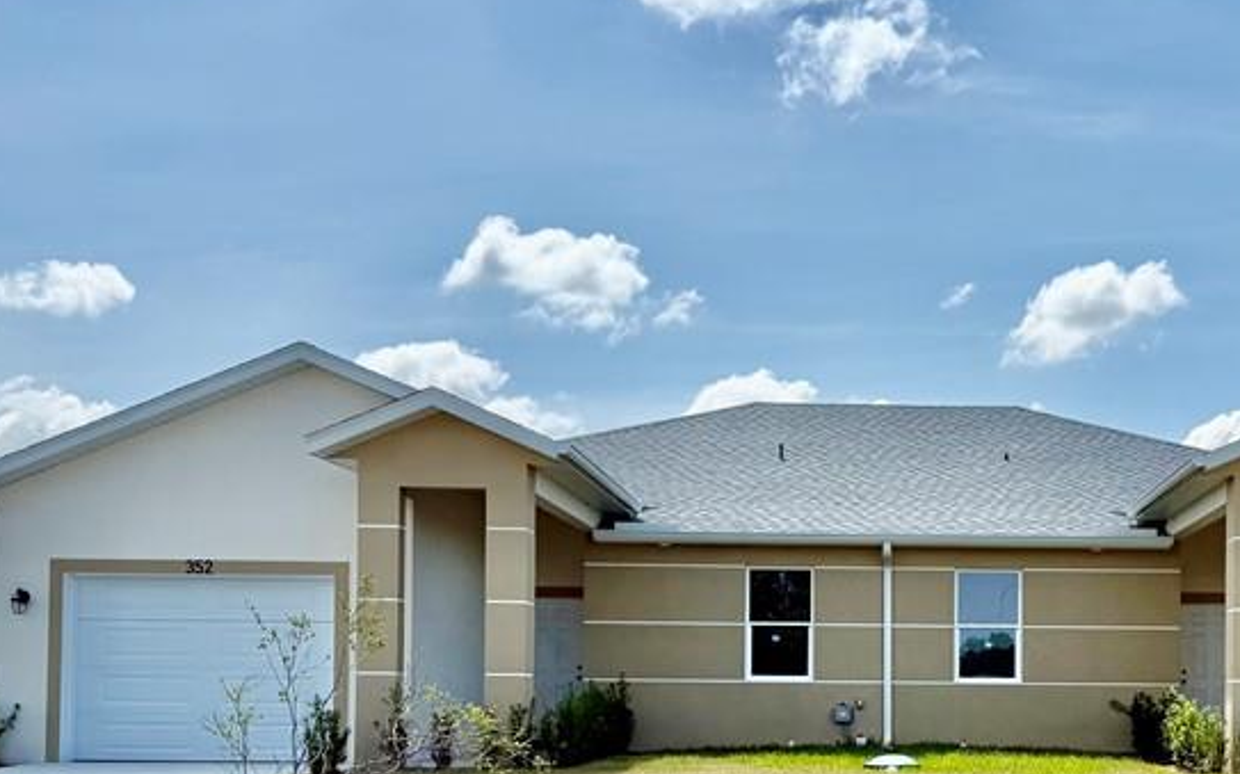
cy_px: 664
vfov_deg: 26.2
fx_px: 1622
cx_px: 936
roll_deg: -0.1
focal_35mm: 48
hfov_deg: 40.6
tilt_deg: +0.6
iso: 80
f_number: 1.78
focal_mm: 6.76
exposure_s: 1/9091
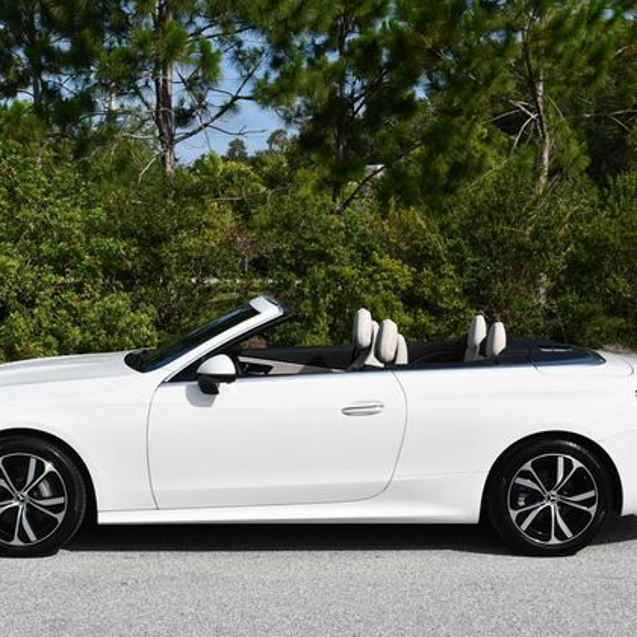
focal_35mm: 62
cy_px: 319
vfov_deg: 27.7
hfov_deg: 27.7
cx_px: 284
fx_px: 1291
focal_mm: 24
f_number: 9
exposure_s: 1/320
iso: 100
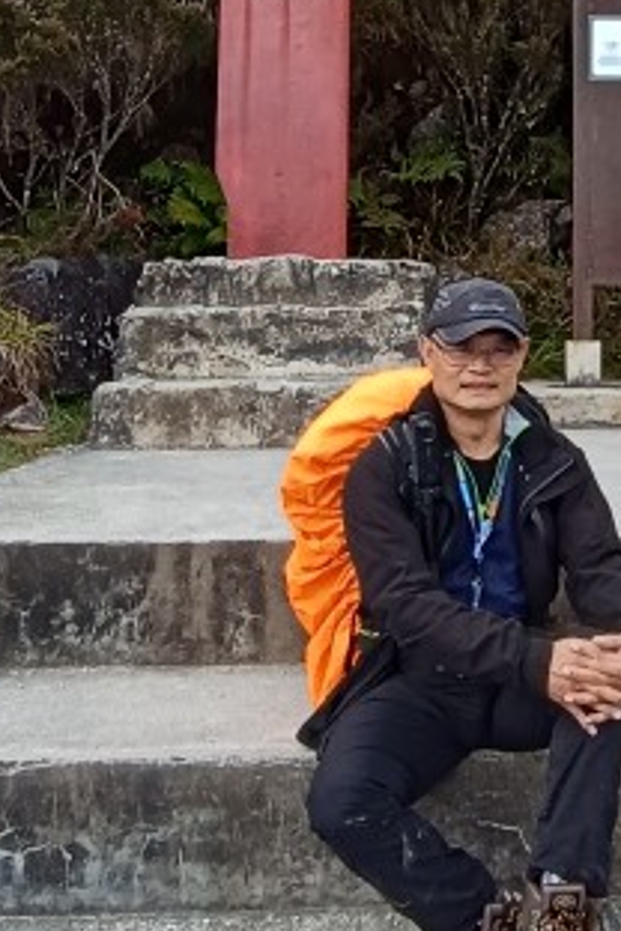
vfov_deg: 44.4
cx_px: 576
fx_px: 1061
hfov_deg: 30.9
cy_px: 149
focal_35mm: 41
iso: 50
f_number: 2.2
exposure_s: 1/414
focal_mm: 1.66
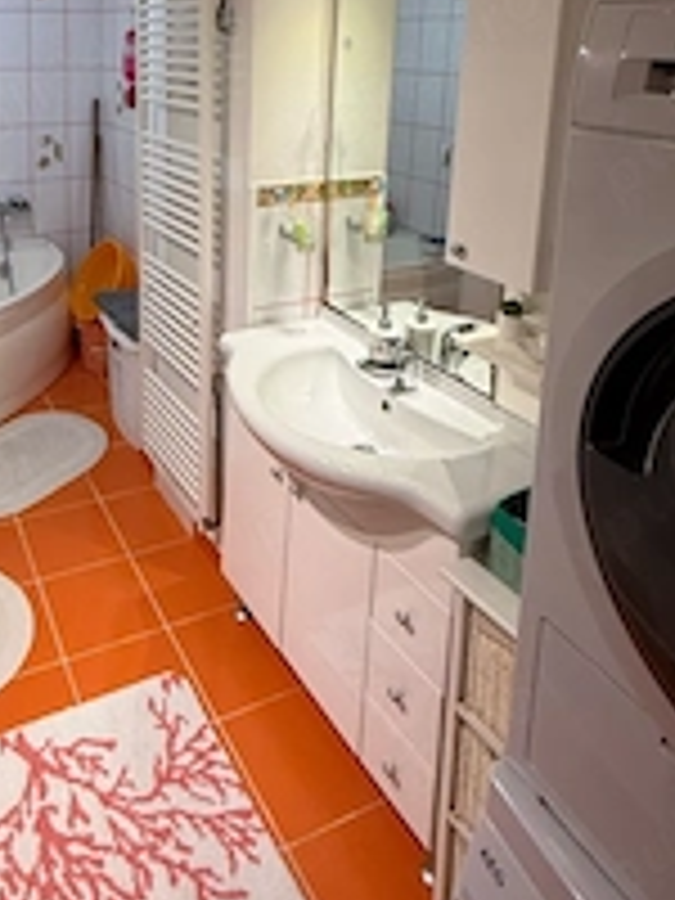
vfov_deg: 57.3
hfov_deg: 47.1
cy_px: 144
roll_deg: -0.5
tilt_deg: -7.3
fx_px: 728
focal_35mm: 28
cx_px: 135
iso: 250
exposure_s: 1/100
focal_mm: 2.22
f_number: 2.2
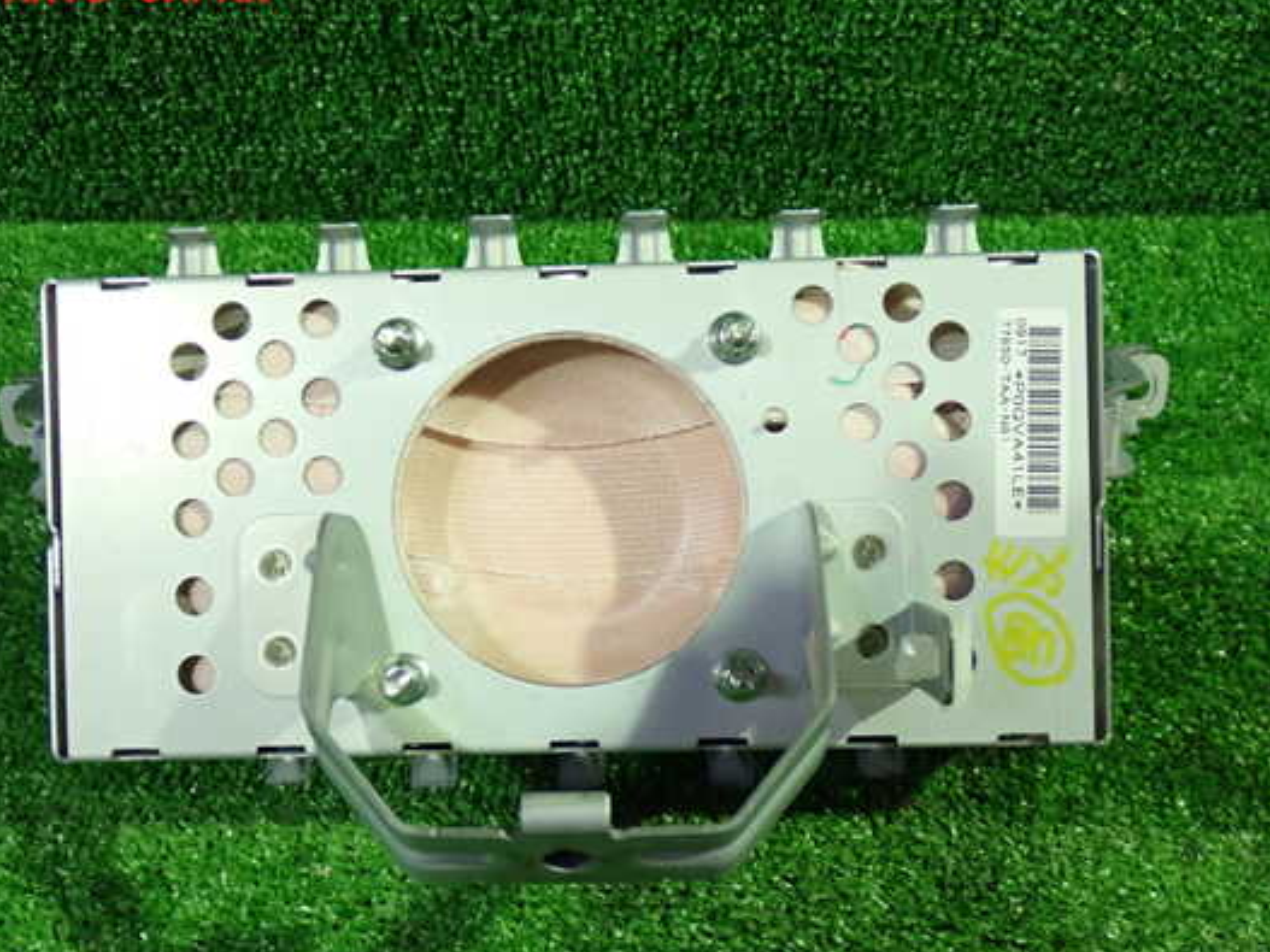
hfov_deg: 45.7
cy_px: 499
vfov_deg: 35.1
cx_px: 554
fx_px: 1504
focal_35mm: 41
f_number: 2.5
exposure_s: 1/40
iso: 640
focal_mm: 6.37
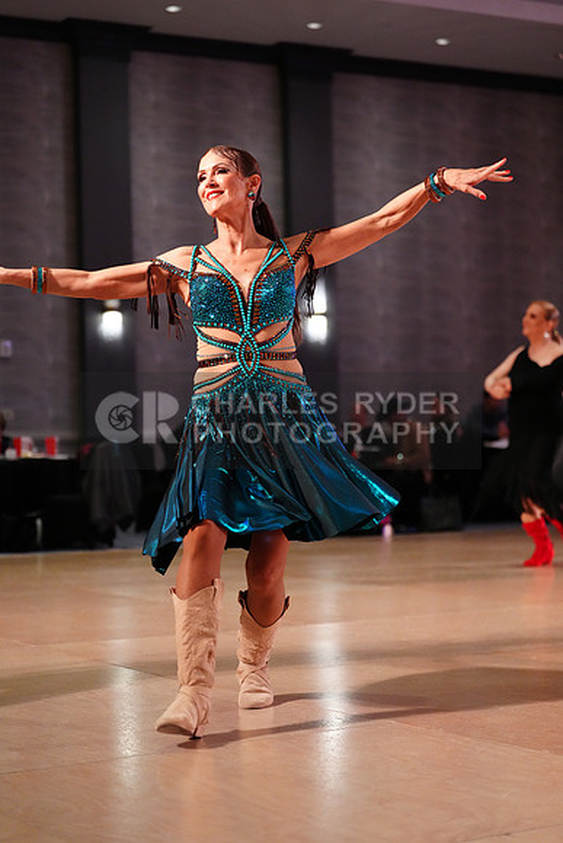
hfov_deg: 19.5
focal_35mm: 70
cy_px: 422
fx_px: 1641
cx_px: 282
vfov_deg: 28.8
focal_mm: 70
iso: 5000
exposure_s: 1/400
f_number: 2.8
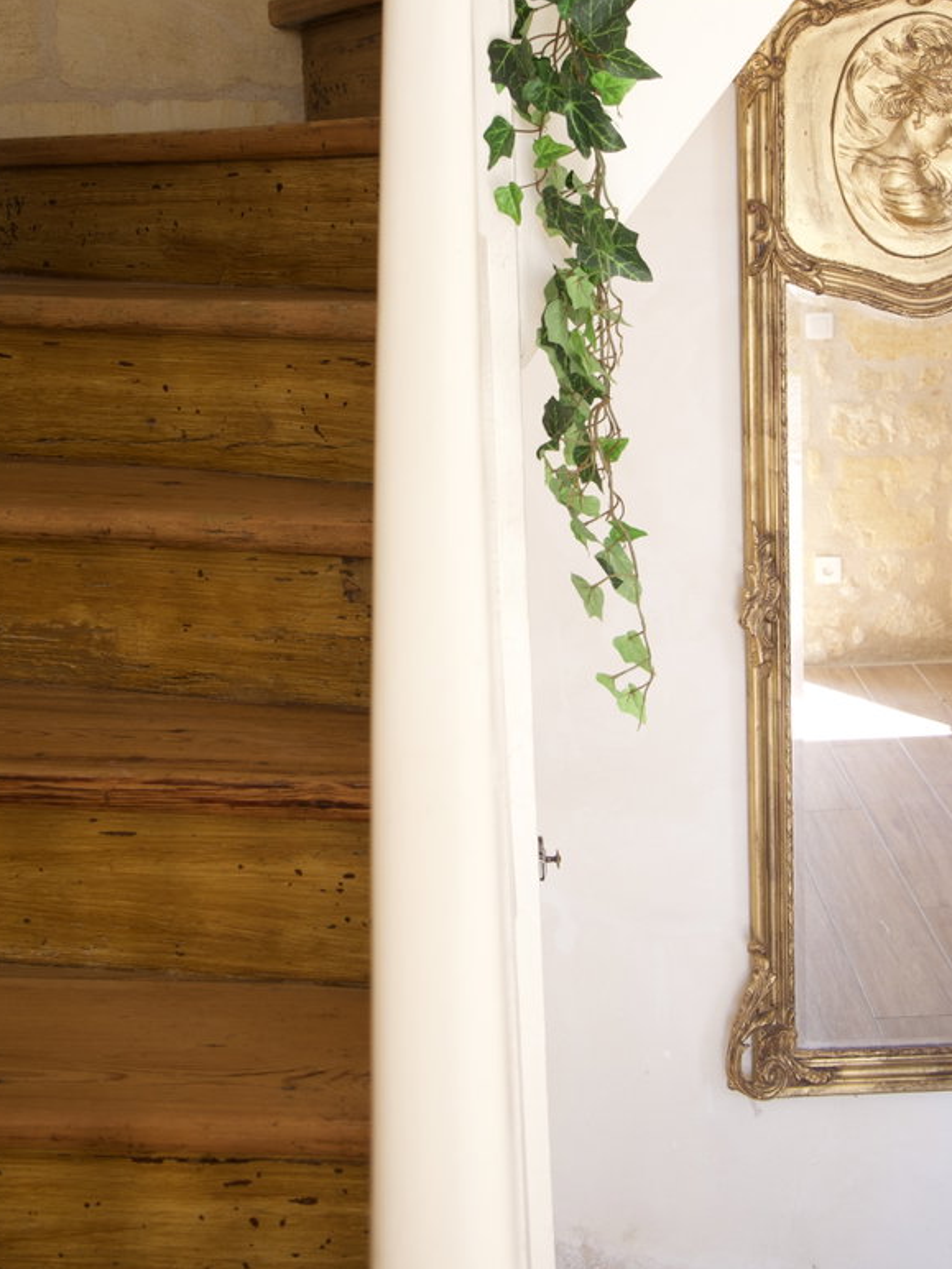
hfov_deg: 30.8
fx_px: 1723
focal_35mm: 47
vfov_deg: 39.9
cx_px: 557
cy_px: 412
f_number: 4.5
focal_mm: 17
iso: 200
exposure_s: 1/50
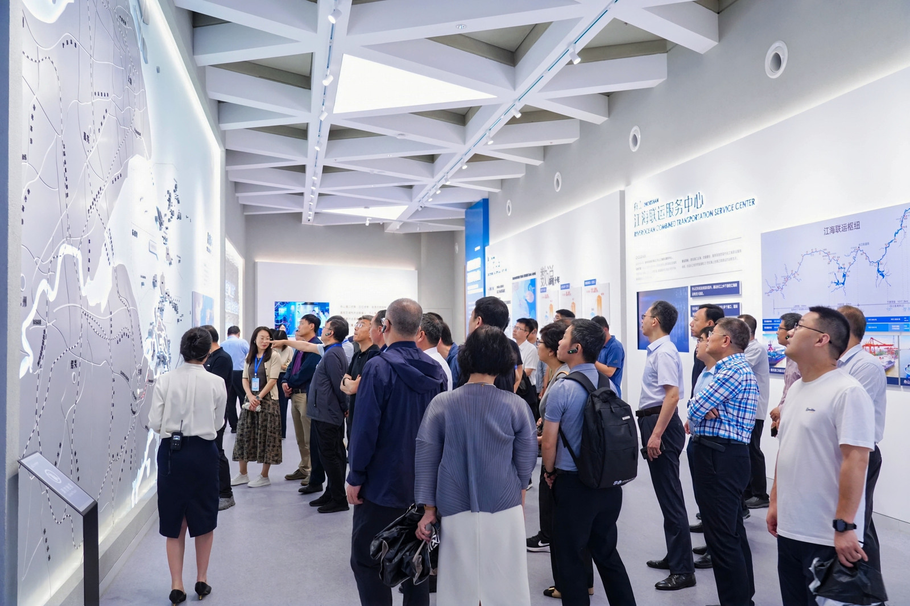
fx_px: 758
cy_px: 303
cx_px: 455
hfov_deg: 62.0
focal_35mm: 30
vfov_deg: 43.6
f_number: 4
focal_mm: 30
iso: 1600
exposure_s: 1/161
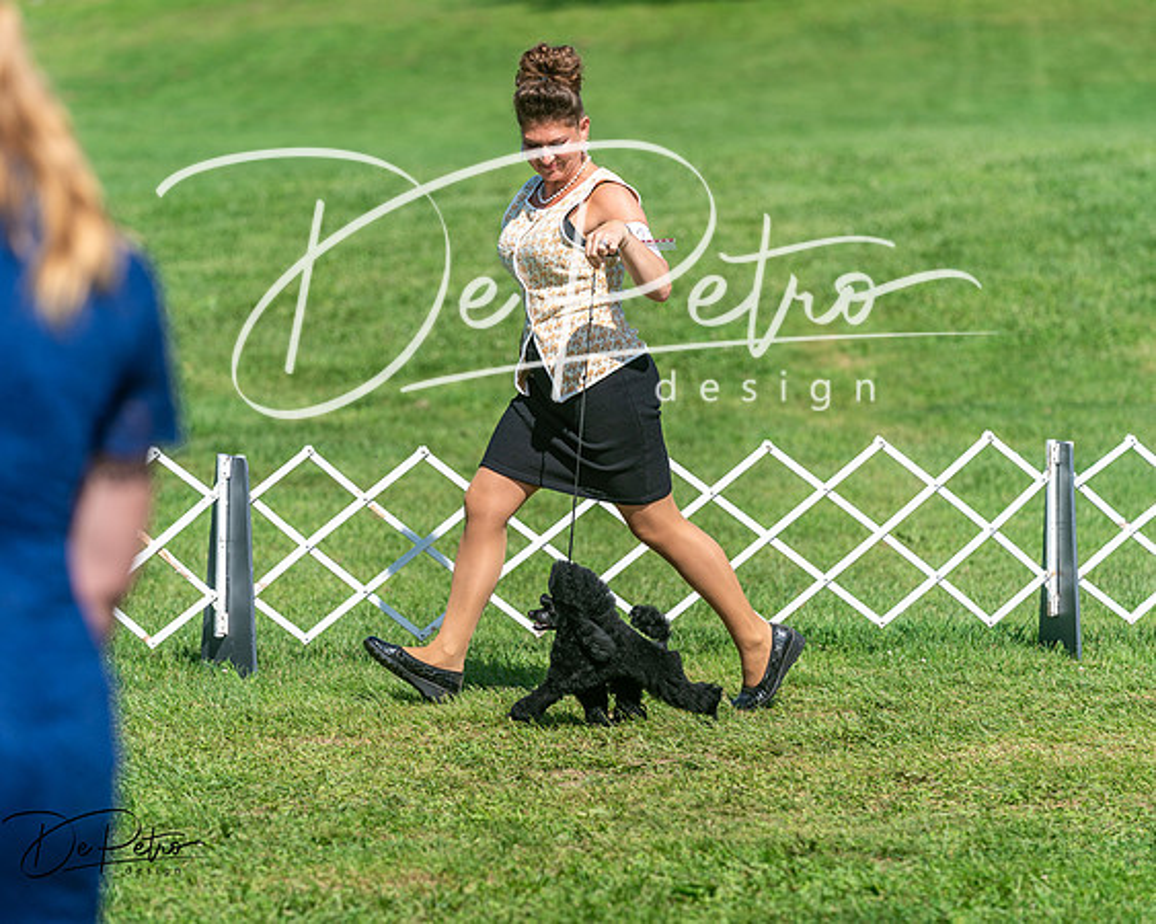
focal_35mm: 188
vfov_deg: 8.2
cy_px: 462
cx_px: 578
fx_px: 6432
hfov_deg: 10.3
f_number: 4
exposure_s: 1/1000
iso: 80
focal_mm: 167
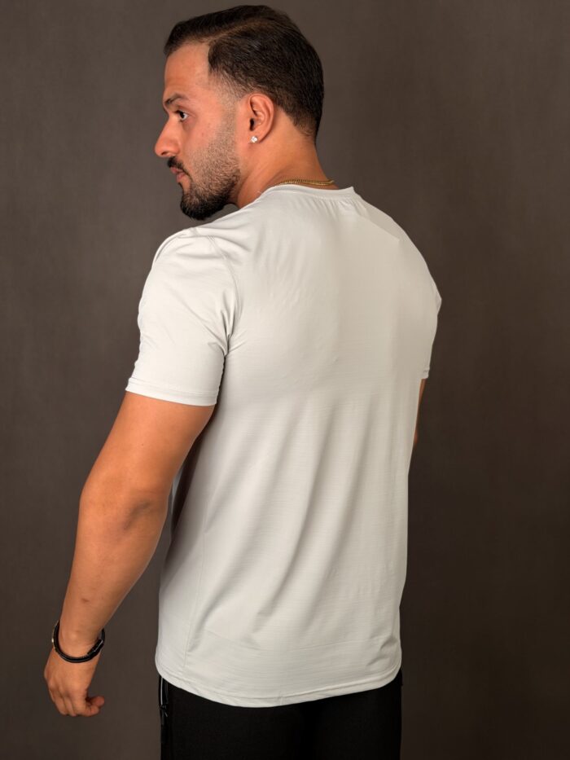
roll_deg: -1.6
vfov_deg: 39.7
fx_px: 1054
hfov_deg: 30.3
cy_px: 380
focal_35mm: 48
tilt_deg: -9.9
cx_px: 285
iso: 50
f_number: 1.78
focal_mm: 6.76
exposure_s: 1/217
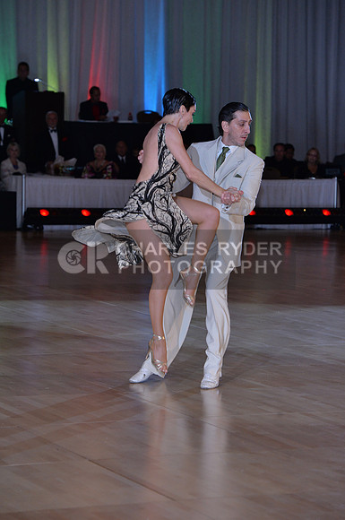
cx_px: 172
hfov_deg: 9.4
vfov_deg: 14.2
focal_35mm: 145
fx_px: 2090
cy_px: 260
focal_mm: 145
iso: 2000
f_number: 5.6
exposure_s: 1/250
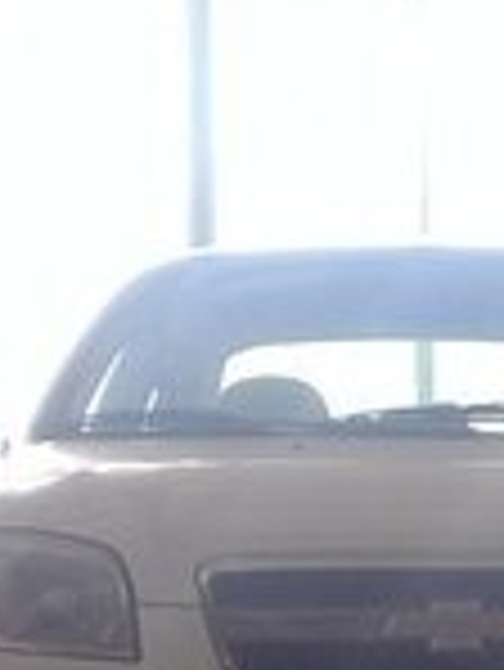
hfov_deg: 10.8
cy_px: 879
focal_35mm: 137
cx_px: 441
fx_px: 2656
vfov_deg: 13.8
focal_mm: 3.3
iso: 50
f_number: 2.2
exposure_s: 1/33
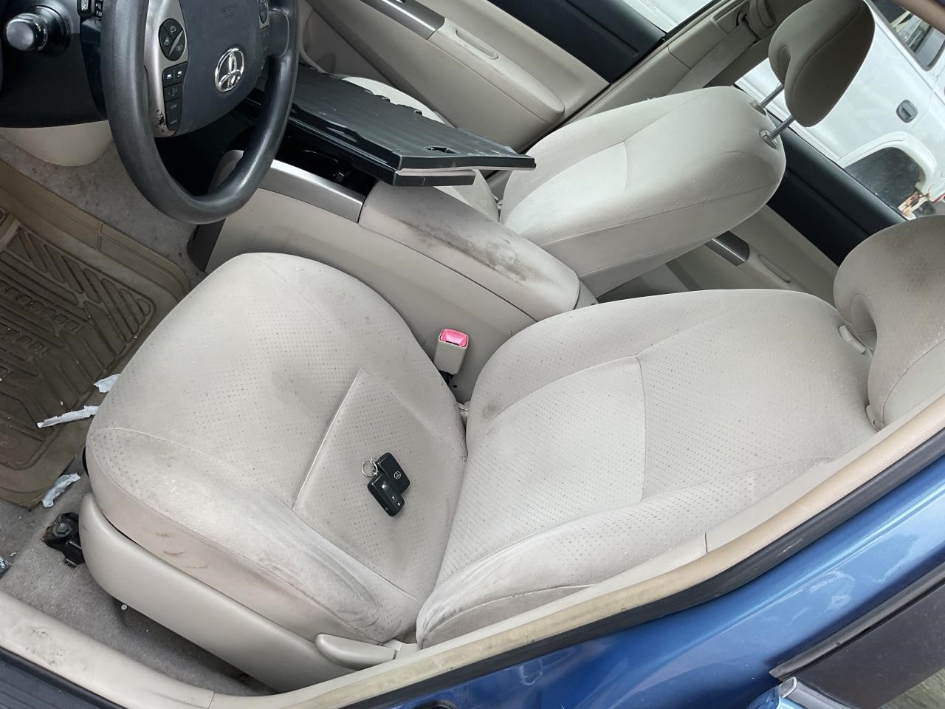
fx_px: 792
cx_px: 472
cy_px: 354
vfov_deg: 48.2
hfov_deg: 61.7
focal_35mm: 29
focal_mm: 3
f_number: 1.8
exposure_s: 1/120
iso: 32
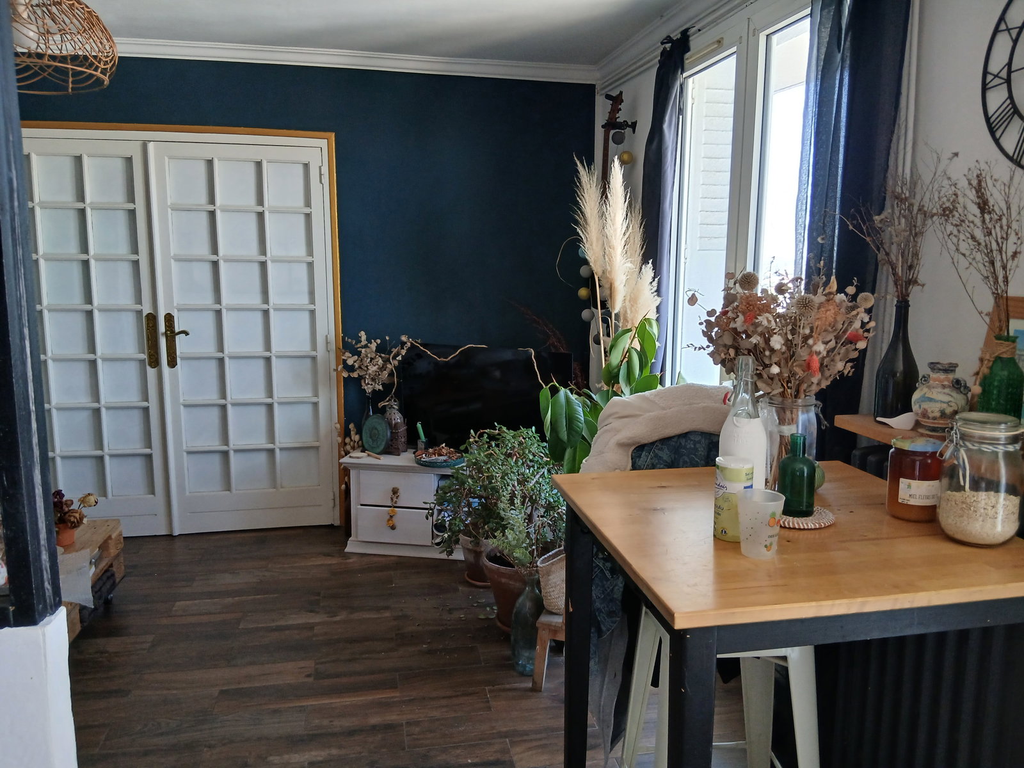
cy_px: 384
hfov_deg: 67.3
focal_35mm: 26
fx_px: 769
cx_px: 512
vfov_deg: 53.1
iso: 125
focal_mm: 3.98
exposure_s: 1/50
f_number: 1.8
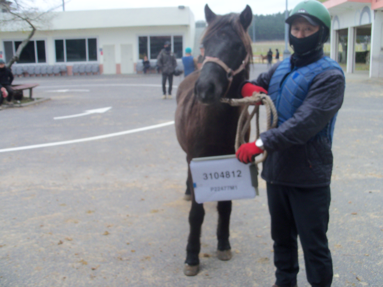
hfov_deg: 52.6
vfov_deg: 40.7
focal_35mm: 35
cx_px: 192
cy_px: 144
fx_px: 387
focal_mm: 6.3
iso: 80
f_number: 3
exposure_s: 1/160
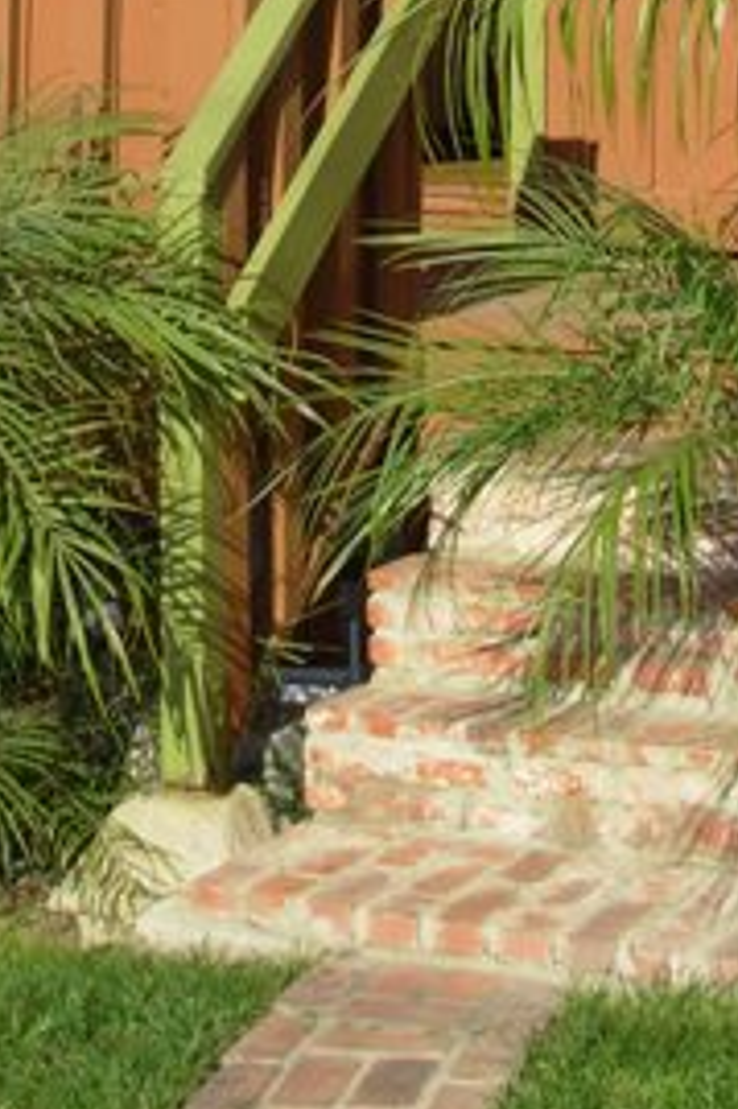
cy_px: -190
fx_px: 2894
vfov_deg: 20.4
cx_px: 350
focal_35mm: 94
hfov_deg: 14.5
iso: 50
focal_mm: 6.3
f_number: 2.9
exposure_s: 1/1149
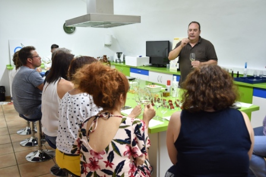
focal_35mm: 34
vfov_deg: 38.4
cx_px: 133
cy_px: 88
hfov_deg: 55.1
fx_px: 255
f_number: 2.8
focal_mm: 23
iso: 640
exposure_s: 1/60
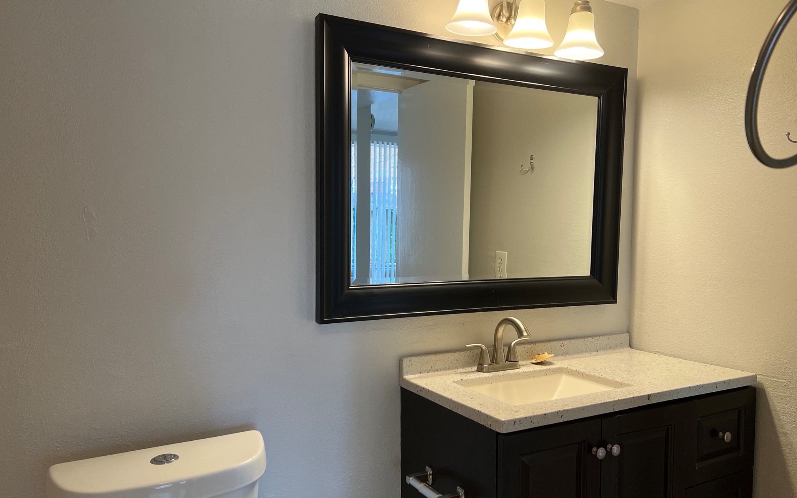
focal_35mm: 28
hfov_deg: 66.5
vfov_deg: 44.5
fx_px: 608
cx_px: 399
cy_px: 270
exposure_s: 1/120
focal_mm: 5.7
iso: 125
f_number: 1.5
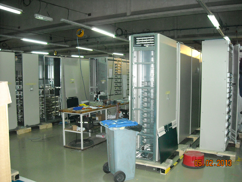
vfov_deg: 40.7
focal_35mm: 35
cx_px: 121
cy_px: 91
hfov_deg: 52.6
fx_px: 245
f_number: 2.8
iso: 541
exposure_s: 1/60
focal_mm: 5.7
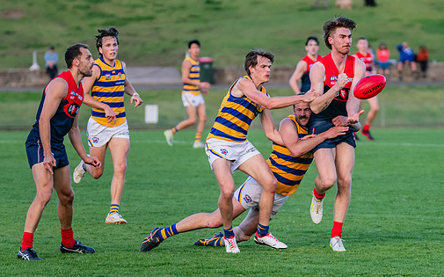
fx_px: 4293
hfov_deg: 5.9
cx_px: 353
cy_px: 170
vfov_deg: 3.7
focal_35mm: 355
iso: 1250
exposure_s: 1/1250
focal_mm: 210
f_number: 4
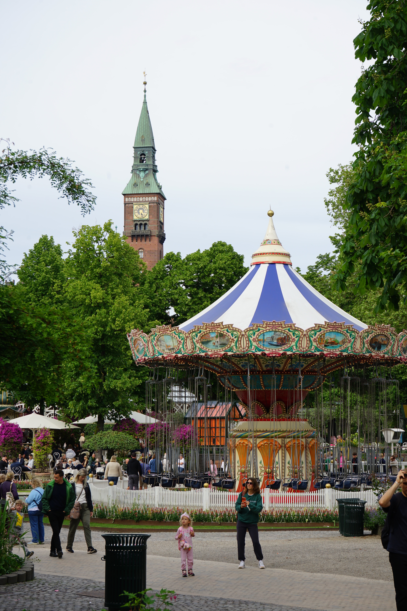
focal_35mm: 70
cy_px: 306
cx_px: 204
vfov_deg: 28.8
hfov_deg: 19.5
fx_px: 1187
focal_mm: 70
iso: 100
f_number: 13
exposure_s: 1/100
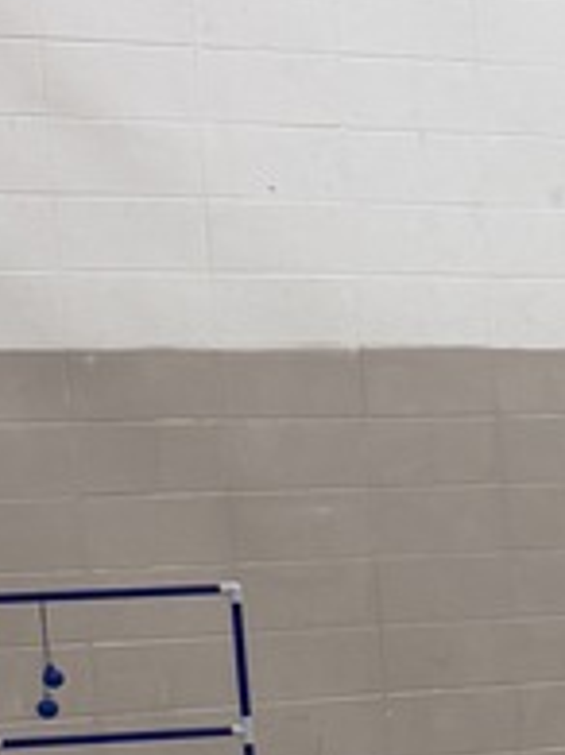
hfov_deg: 10.8
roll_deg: +1.0
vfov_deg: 15.2
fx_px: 2745
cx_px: 1084
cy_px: 875
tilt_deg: -8.7
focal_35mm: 126
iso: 125
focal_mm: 6.76
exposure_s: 1/120
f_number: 1.78
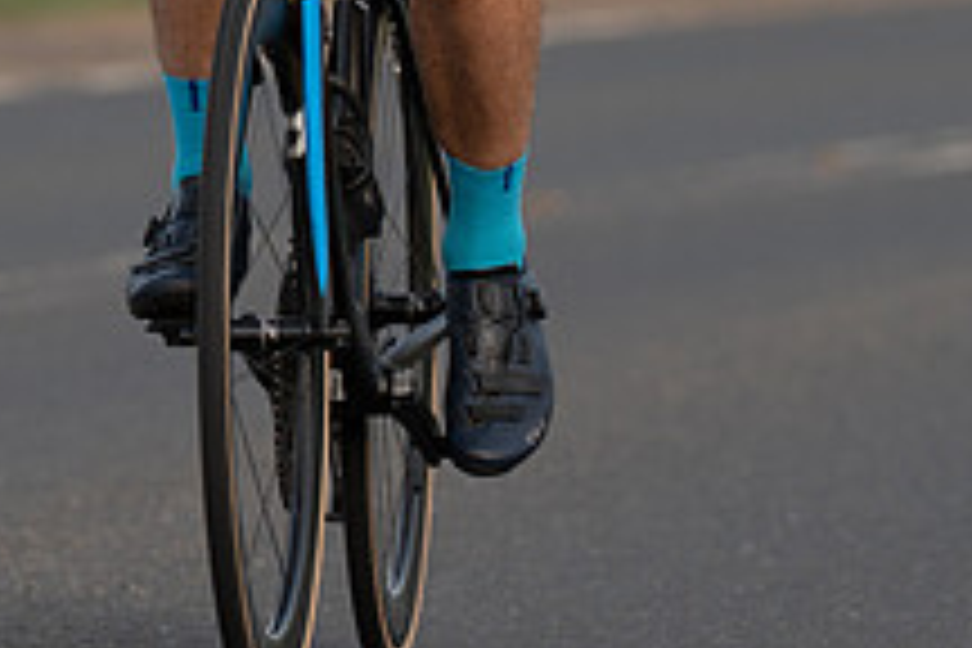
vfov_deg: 1.9
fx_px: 19276
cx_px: 270
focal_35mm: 714
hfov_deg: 2.9
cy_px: -426
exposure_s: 1/1000
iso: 250
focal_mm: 180
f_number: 4
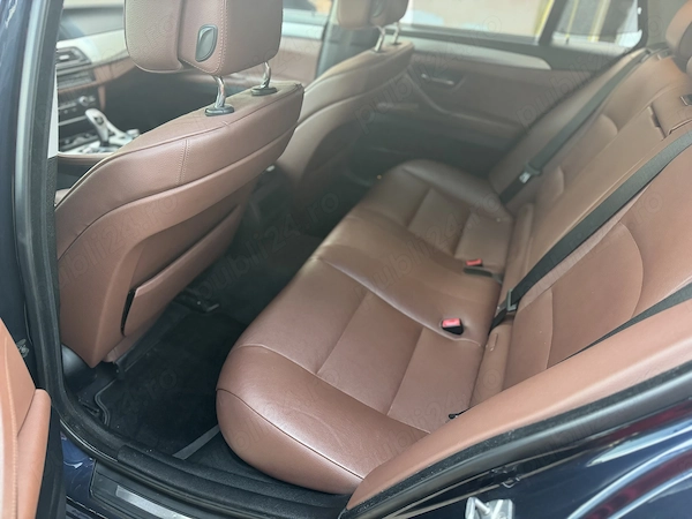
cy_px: 260
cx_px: 346
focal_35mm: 24
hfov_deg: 71.6
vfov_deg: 56.8
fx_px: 480
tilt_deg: -36.6
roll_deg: -4.1
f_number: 1.78
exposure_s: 1/60
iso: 400
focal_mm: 6.76
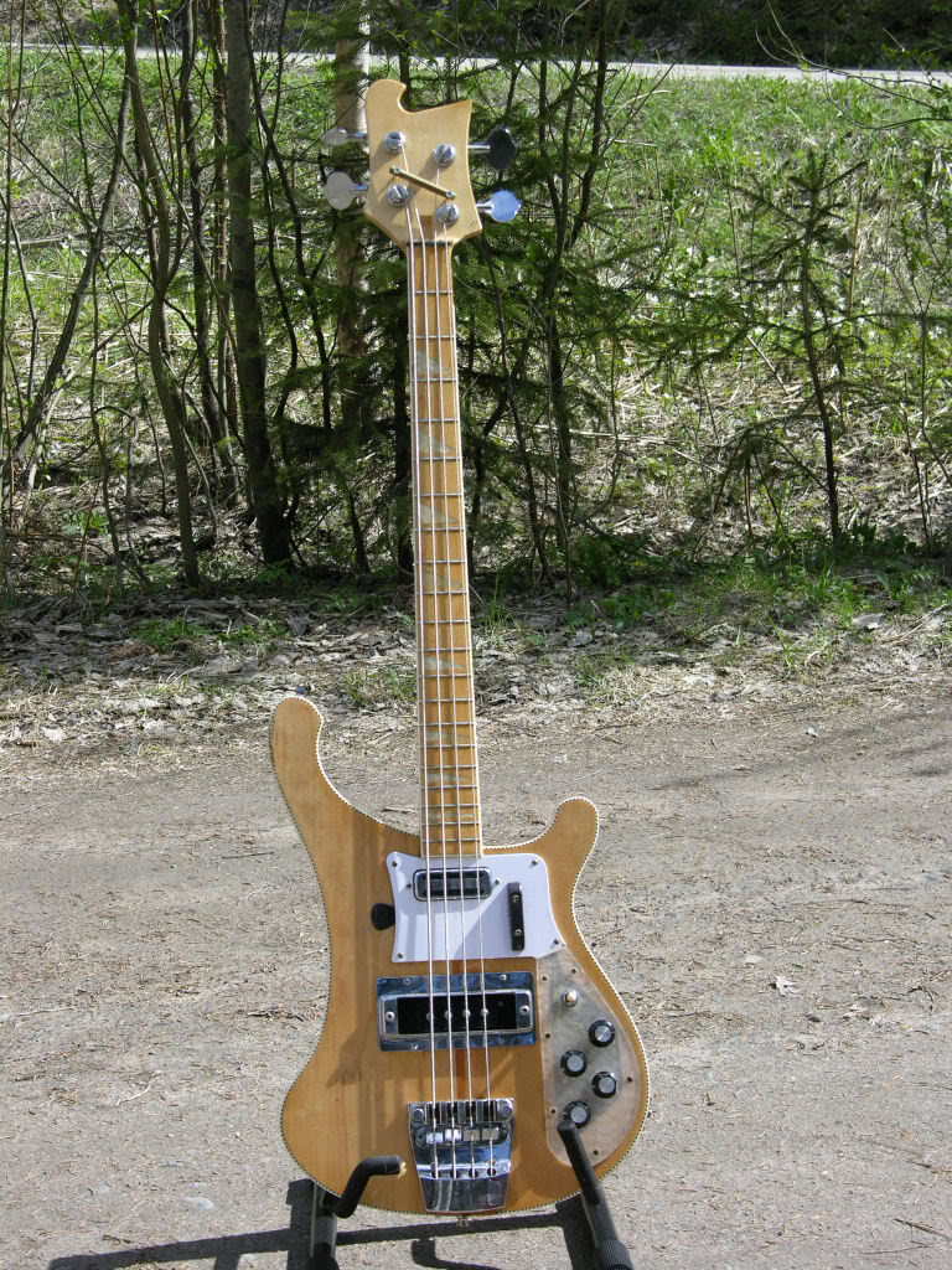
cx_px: 476
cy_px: 635
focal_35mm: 82
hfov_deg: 18.0
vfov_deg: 23.8
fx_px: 3007
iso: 50
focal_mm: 21
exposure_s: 1/258
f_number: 4.4
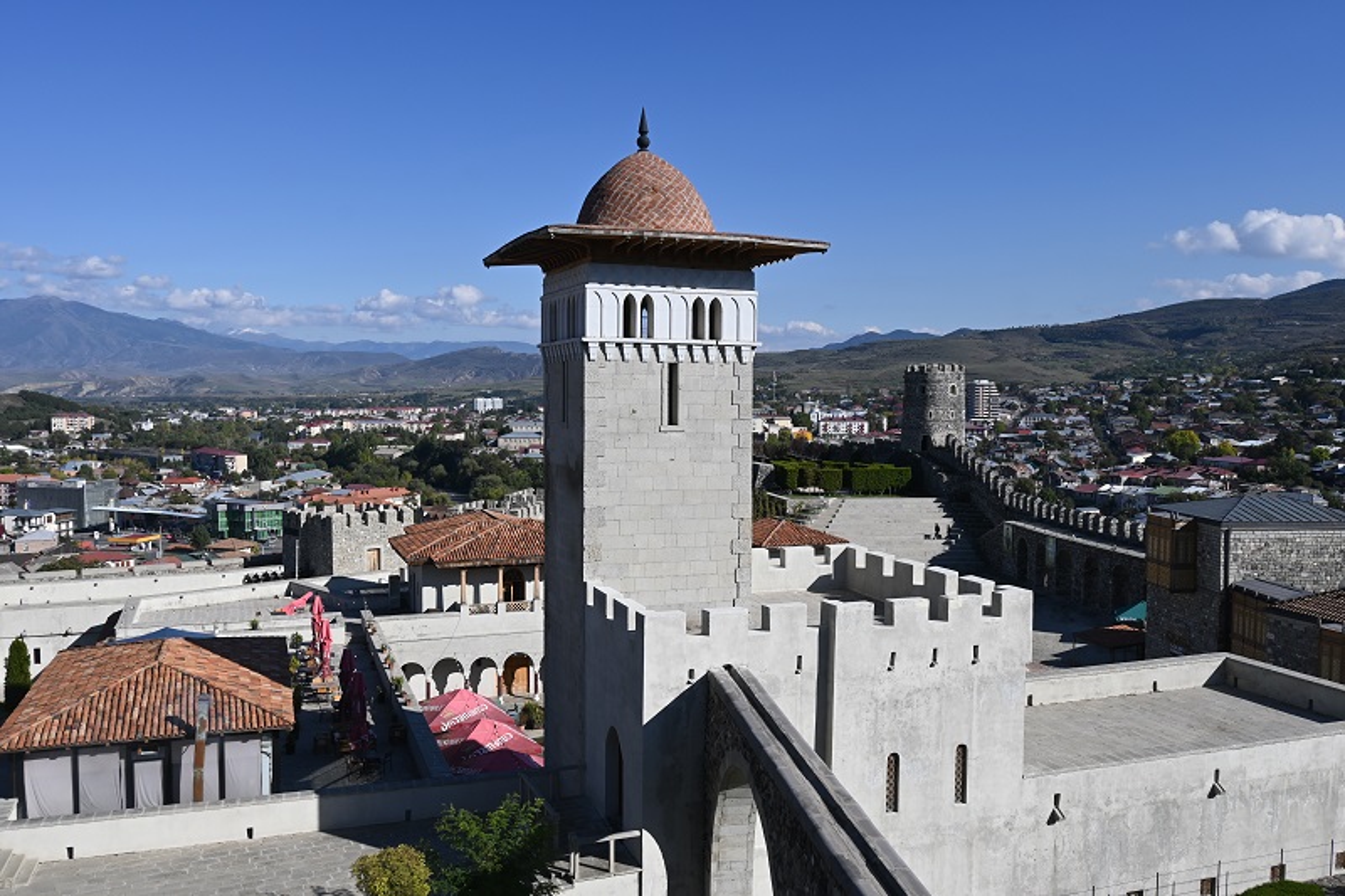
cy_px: 448
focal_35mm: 31
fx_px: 1149
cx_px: 672
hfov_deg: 60.7
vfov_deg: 42.6
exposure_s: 1/500
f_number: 8
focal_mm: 20.5
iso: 100
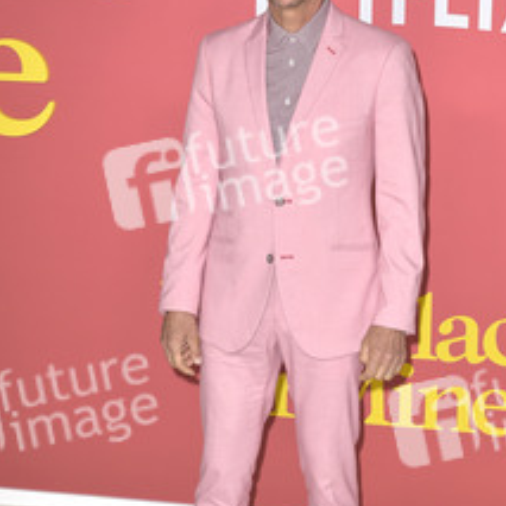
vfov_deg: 17.6
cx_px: 296
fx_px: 1637
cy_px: 292
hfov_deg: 17.6
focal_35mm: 99
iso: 400
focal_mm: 62
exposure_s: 1/250
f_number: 6.3
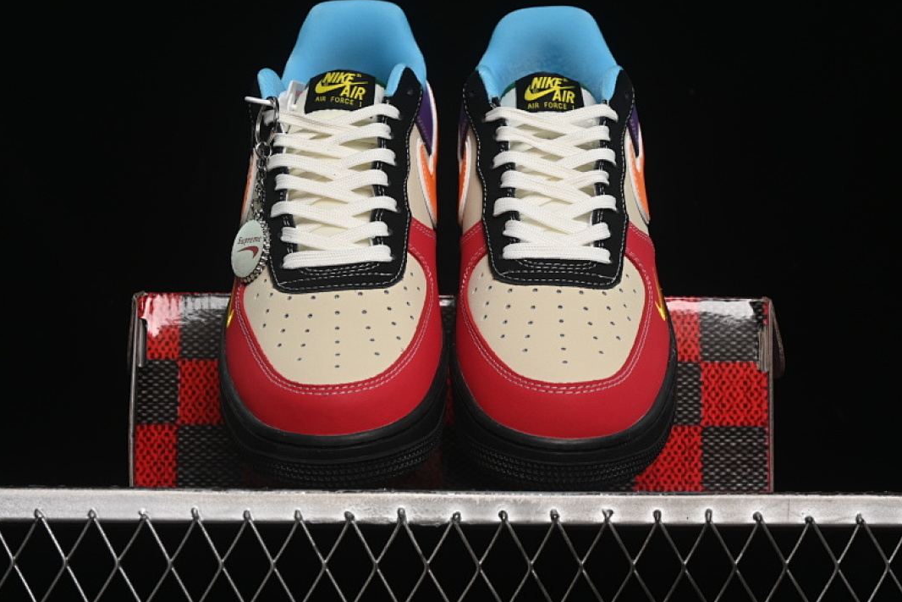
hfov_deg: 26.6
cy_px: 301
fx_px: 1904
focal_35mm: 76
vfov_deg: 18.0
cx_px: 453
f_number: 6.3
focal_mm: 50
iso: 160
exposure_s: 1/50
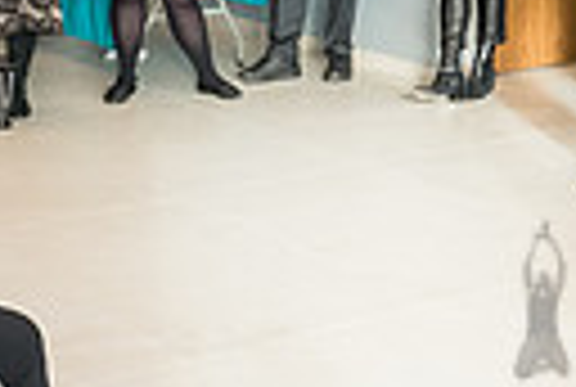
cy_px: -136
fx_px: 1812
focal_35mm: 113
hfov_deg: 17.7
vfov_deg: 11.8
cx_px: 570
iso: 2000
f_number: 5
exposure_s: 1/250
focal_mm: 24
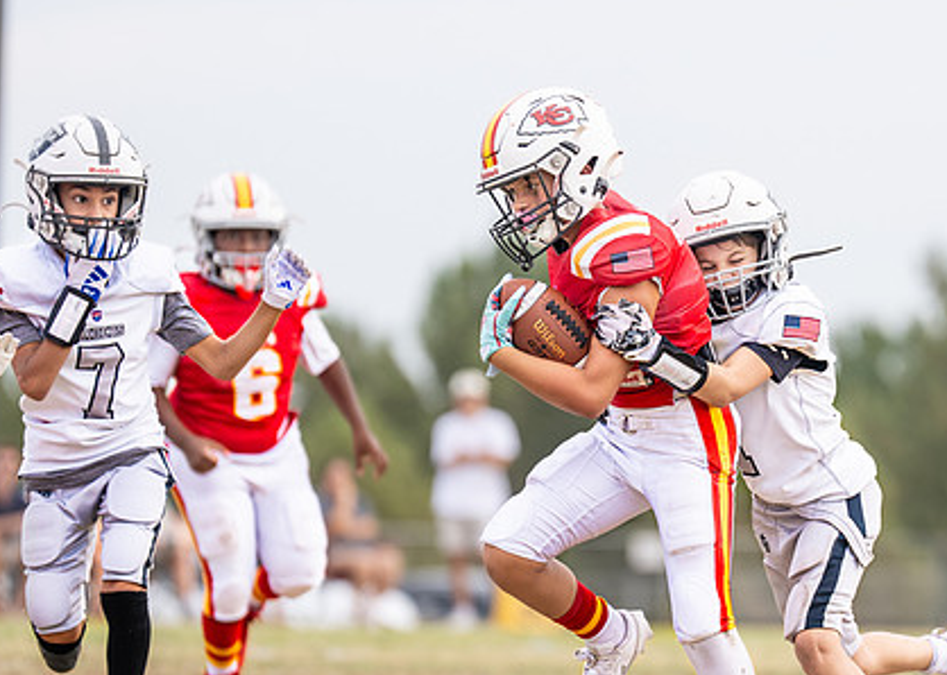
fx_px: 11181
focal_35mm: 416
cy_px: 435
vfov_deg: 3.5
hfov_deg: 4.8
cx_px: 628
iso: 160
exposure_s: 1/1250
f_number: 2.8
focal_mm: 200
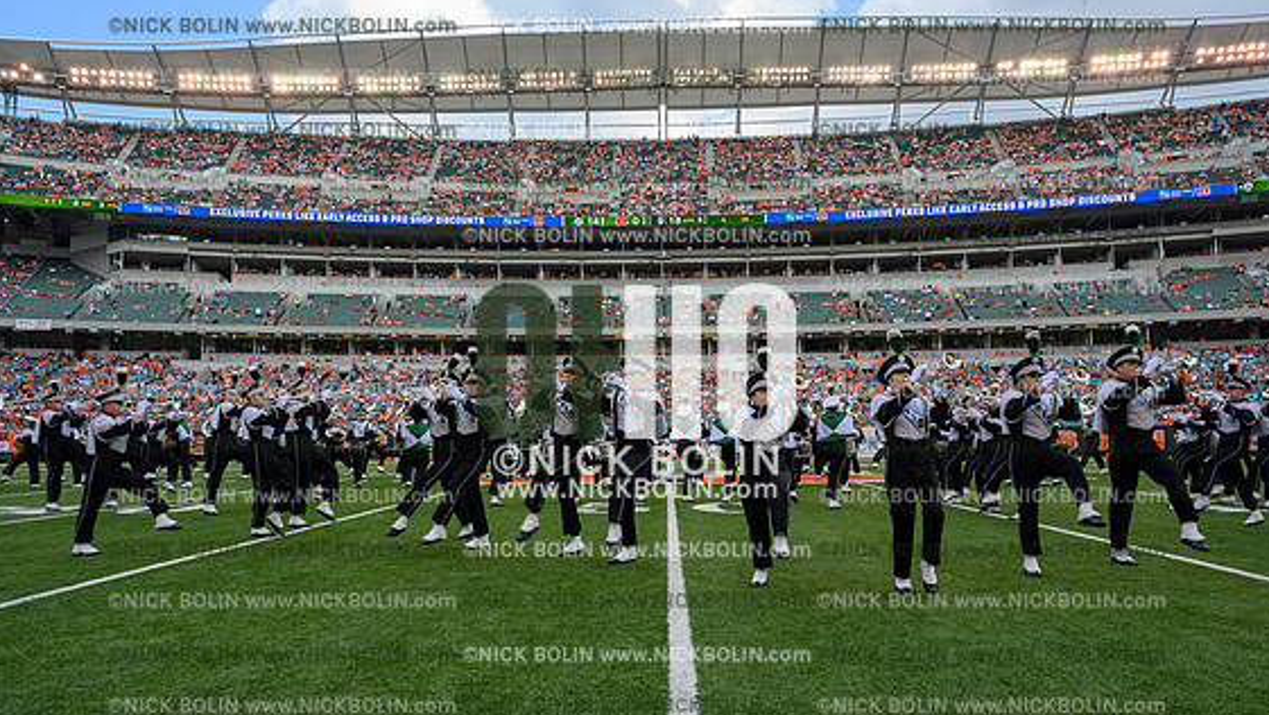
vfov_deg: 44.4
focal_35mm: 26
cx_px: 636
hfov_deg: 71.9
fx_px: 875
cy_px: 393
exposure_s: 1/100
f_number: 7.1
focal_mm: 24
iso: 80
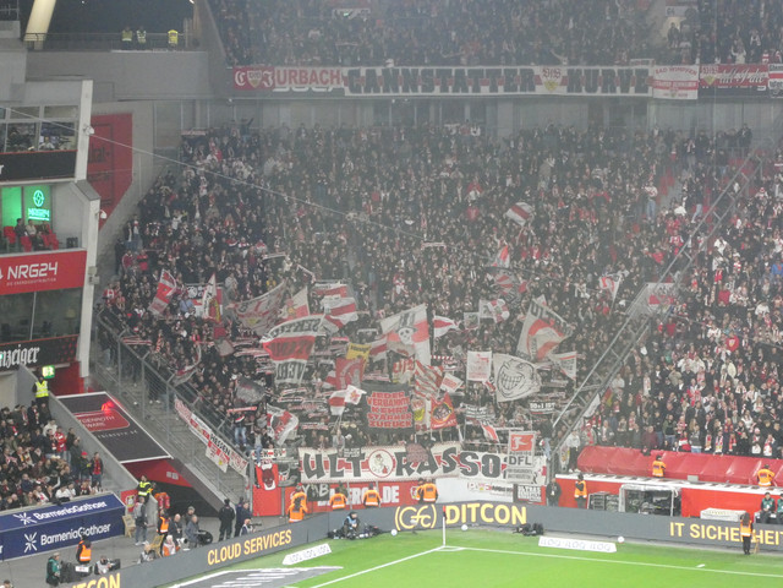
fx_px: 3054
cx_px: 392
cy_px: 294
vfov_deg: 11.0
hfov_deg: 14.6
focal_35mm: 135
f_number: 5.3
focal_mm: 24.2
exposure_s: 1/80
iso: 1000
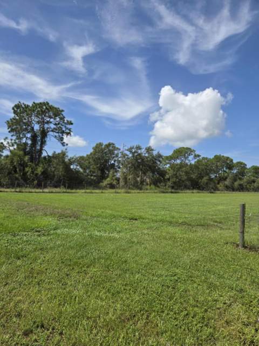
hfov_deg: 58.9
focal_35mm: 23
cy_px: 173
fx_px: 229
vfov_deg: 73.9
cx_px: 130
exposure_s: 1/2969
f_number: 1.8
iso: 25
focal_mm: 5.4
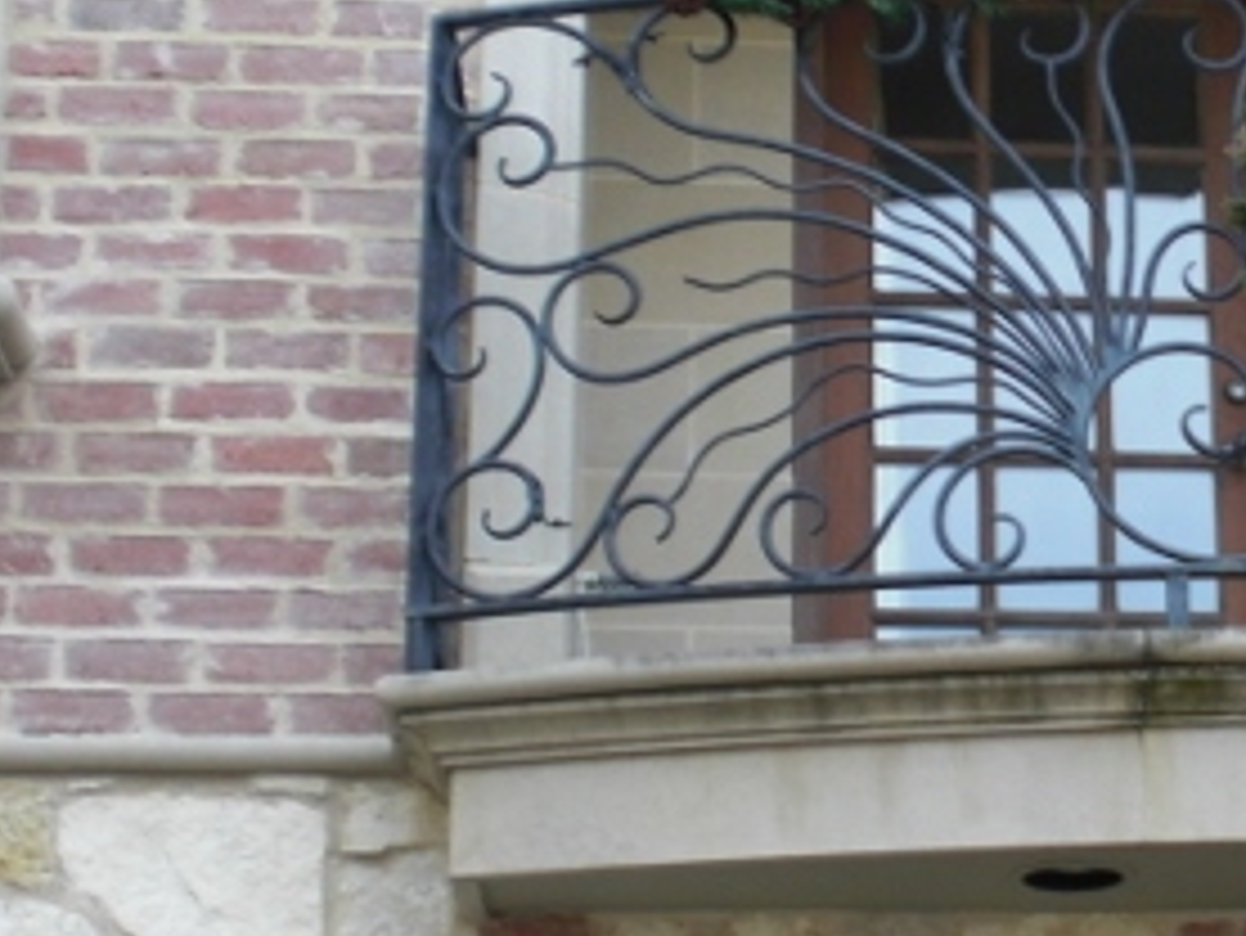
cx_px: 1358
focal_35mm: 96
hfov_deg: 19.6
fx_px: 3457
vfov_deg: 15.4
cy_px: 520
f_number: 3.1
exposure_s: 1/200
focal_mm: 6.3
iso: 64
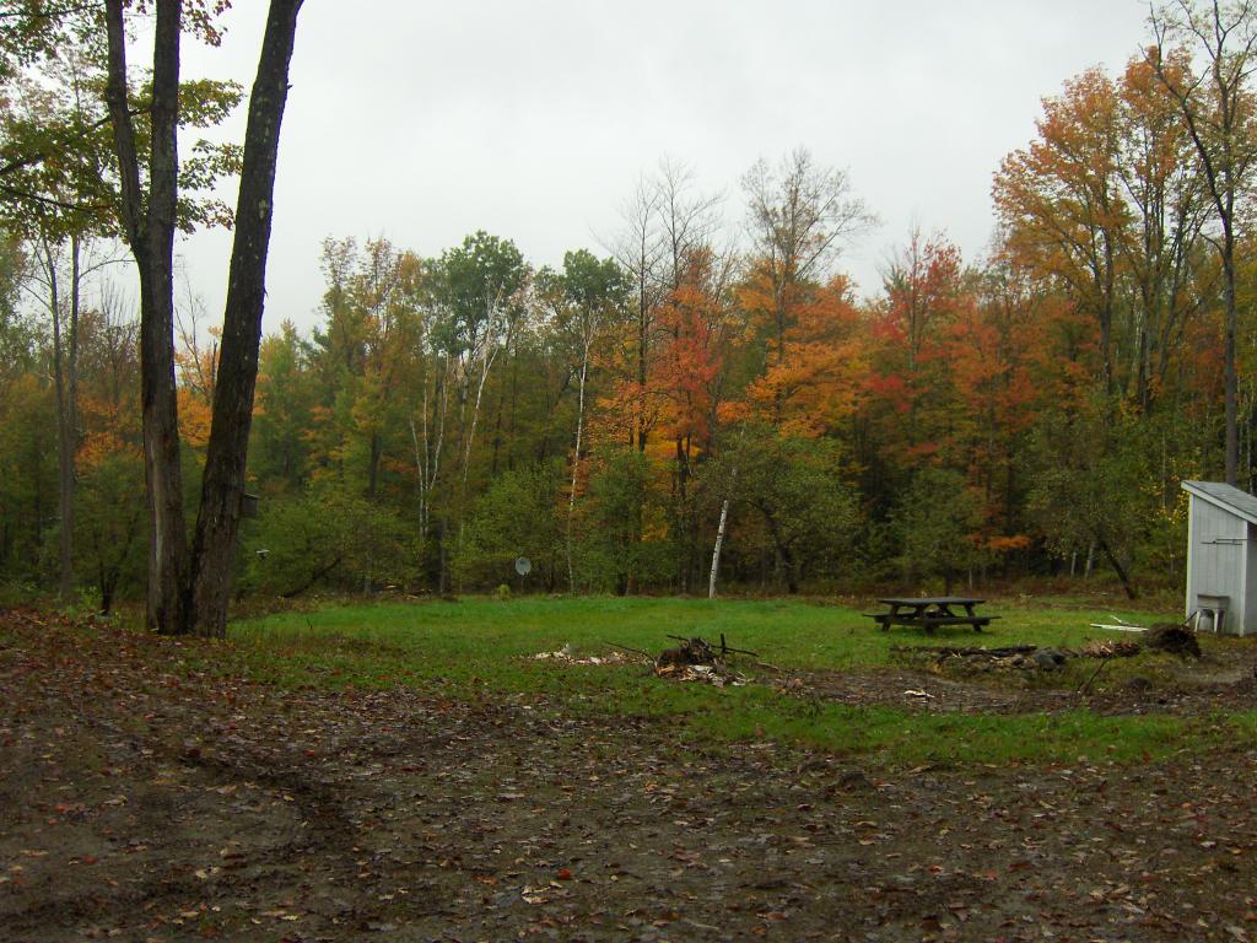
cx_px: 628
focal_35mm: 35
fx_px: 1271
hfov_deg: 52.6
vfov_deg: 40.7
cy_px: 472
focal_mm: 7.5
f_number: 3.5
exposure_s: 1/417
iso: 100
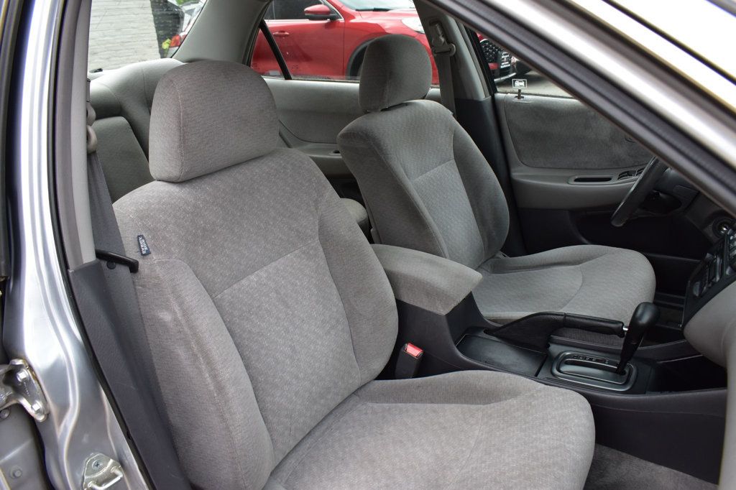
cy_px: 245
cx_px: 368
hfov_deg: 67.4
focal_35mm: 27
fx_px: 552
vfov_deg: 47.9
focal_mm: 18
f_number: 9
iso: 400
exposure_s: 1/100
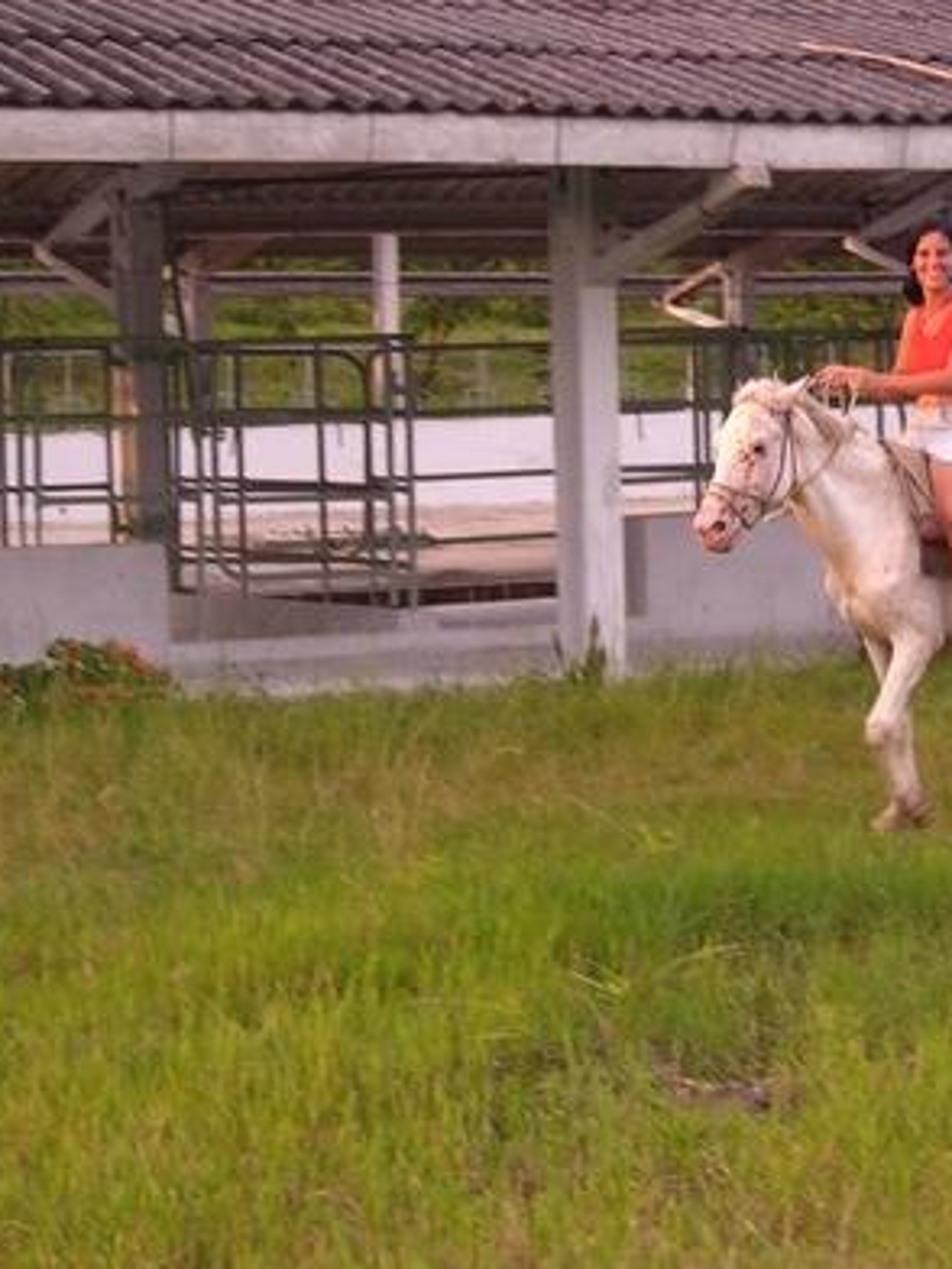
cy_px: 521
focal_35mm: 111
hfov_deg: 13.2
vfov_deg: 17.7
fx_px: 4070
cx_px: 858
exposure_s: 1/80
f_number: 4
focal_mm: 14.2
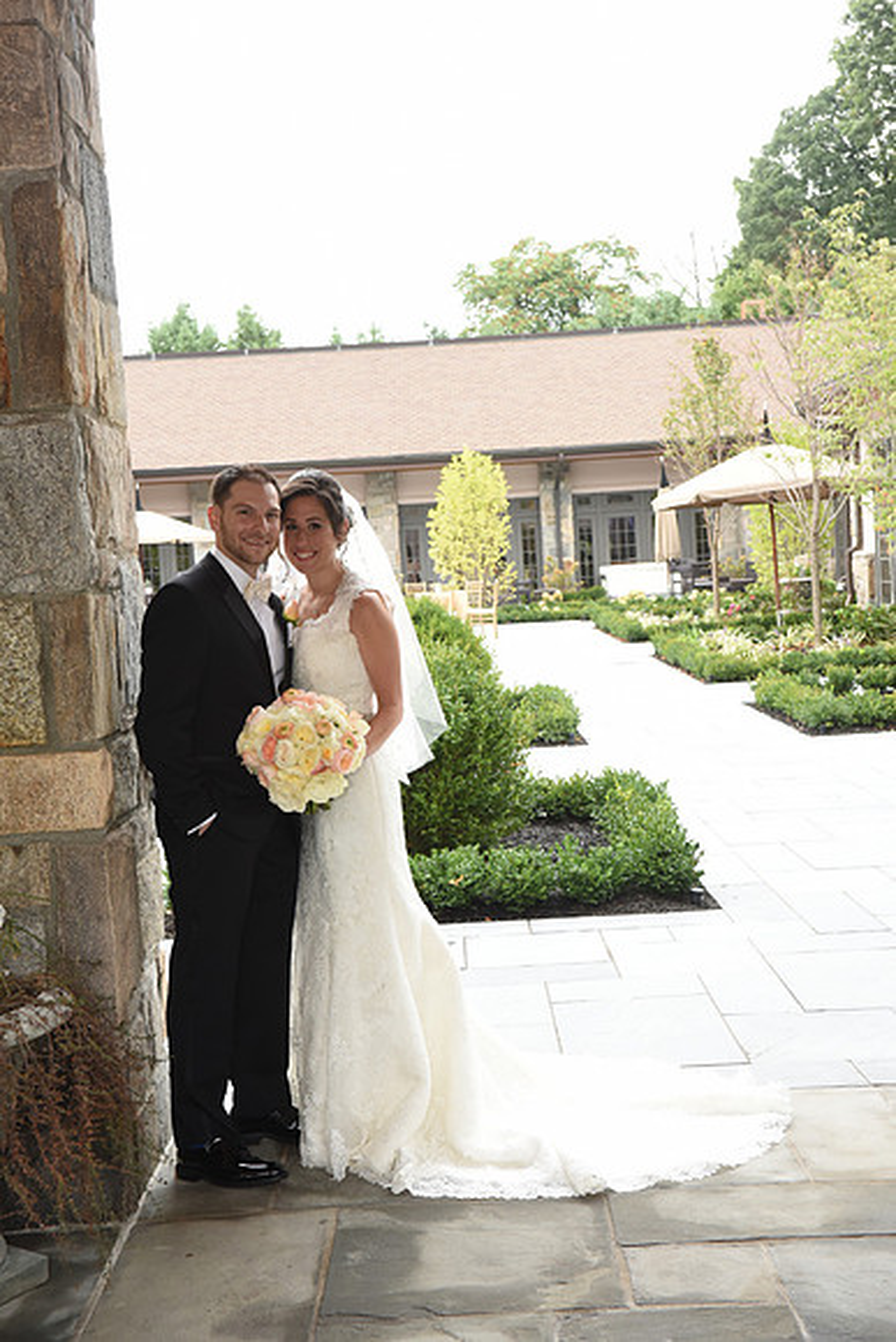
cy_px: 671
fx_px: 1791
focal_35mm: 48
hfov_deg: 28.1
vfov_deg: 41.1
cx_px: 448
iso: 1000
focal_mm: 48
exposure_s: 1/125
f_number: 9
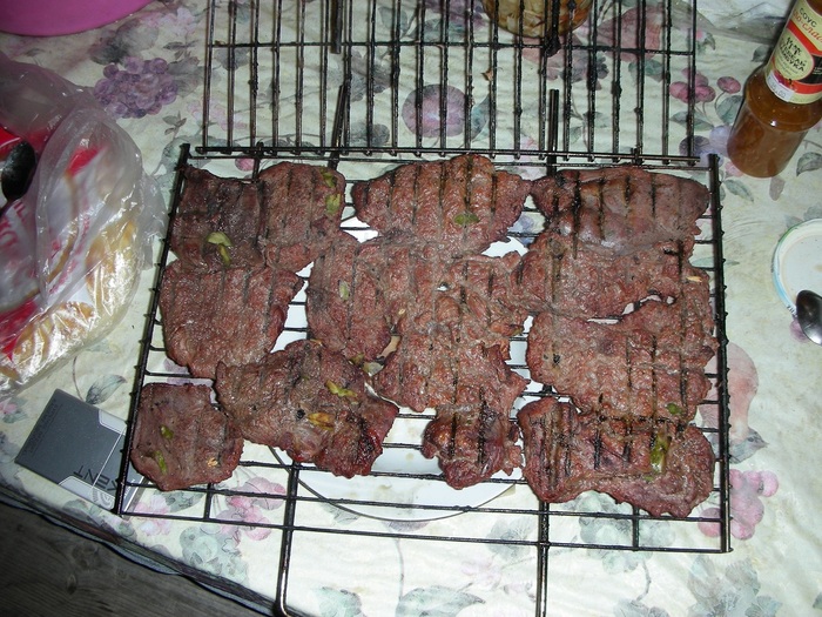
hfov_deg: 52.6
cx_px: 411
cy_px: 308
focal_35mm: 35
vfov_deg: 40.7
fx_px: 831
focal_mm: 5.8
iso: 50
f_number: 3
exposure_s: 1/60.1
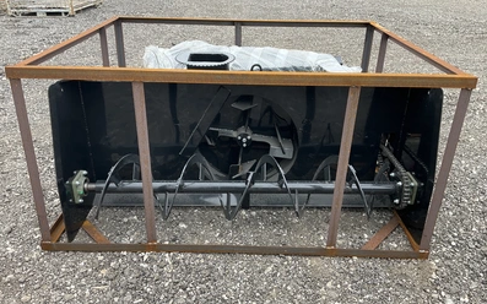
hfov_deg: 61.2
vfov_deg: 40.6
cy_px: 140
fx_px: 411
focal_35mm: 31
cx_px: 243
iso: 20
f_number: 1.8
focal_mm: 3
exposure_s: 1/212
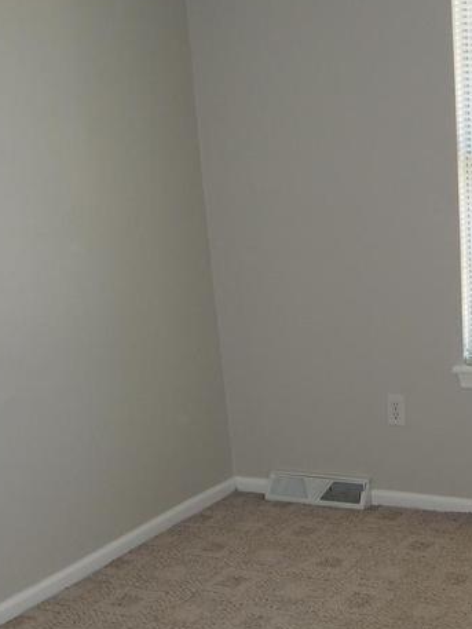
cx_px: 495
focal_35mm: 52
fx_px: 945
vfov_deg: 36.3
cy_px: 442
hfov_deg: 26.2
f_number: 3
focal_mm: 4
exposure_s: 1/80
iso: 125
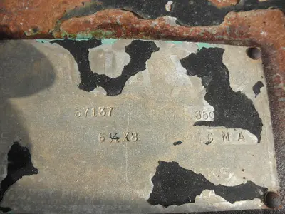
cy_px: 107
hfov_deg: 63.4
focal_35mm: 28
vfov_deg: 49.7
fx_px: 231
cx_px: 142
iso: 64
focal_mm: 5
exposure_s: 1/400
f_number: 3
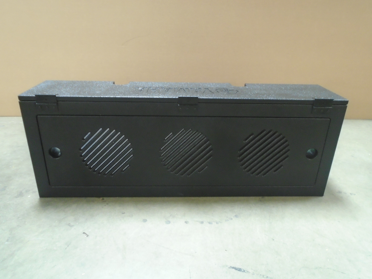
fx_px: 279
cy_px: 140
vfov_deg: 53.1
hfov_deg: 67.3
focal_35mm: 26
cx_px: 186
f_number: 3.2
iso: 400
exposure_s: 1/13
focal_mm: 4.6
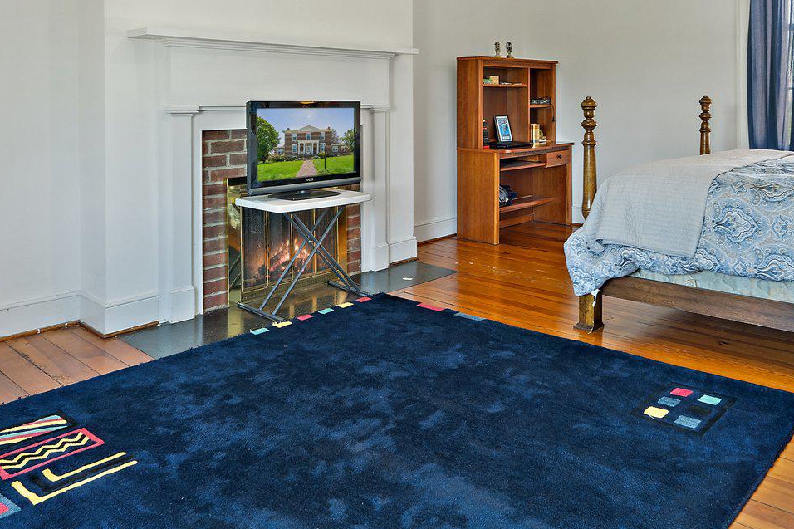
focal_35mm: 30
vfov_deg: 42.1
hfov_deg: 61.6
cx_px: 456
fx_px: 662
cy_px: 124
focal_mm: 14
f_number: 8
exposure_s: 1/2.5
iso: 500
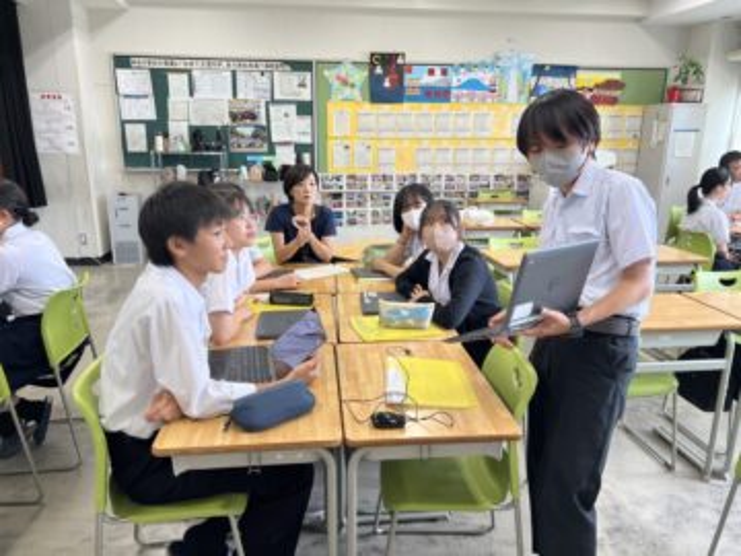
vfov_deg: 53.1
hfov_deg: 67.3
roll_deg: -0.6
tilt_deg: -15.2
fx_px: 557
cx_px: 370
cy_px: 278
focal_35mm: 26
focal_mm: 5.7
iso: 80
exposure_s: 1/120
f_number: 1.5
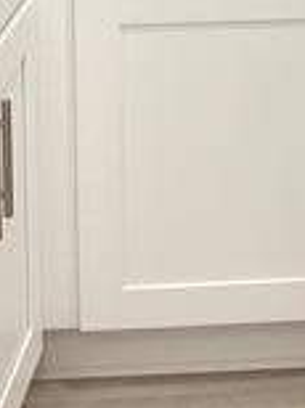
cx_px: 546
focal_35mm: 129
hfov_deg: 10.8
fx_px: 1520
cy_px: -257
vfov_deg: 14.0
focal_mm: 3.3
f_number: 2.4
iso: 200
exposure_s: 1/60
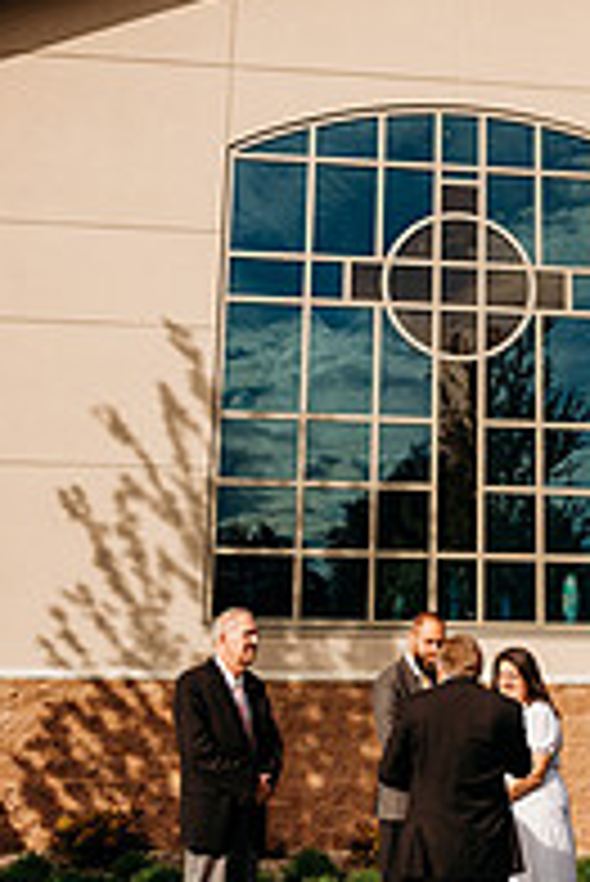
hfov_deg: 24.4
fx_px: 1350
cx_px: 450
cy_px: 387
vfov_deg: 36.2
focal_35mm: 55
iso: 125
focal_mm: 24
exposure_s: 1/4000
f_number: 2.8
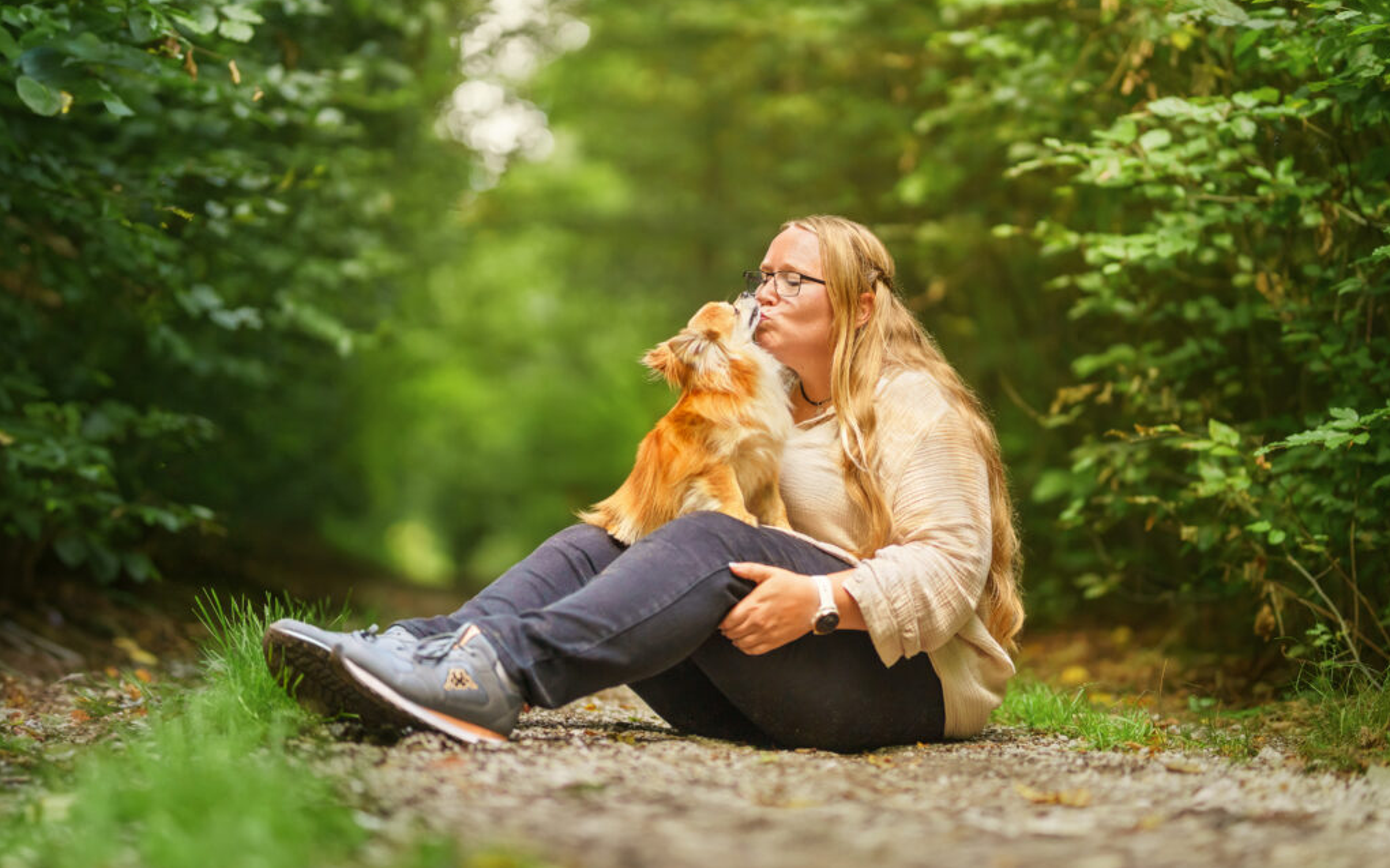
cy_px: 437
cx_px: 696
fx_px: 3295
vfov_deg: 15.0
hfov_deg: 23.8
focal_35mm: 87
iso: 320
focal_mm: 85
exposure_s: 1/800
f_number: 1.4
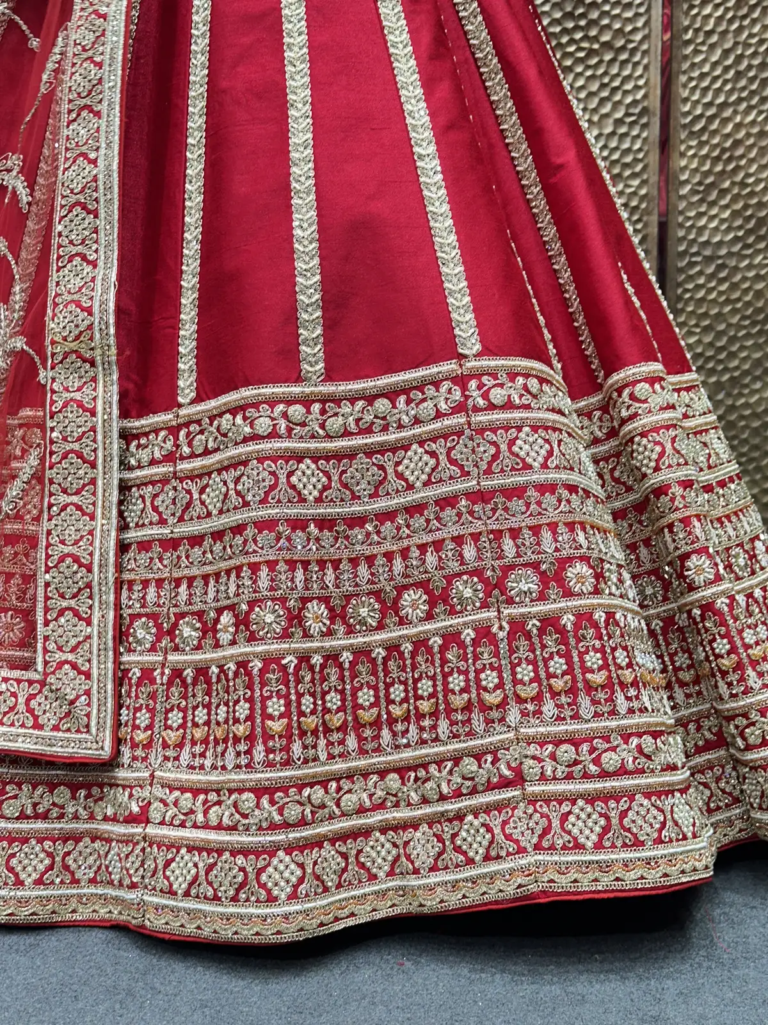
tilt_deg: -5.5
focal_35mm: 48
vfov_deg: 39.7
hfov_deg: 30.3
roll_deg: -0.3
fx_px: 1420
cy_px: 512
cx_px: 384
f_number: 1.78
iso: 50
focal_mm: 6.86
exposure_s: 1/50
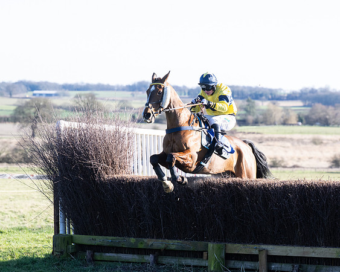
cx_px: 154
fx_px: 1832
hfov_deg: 10.6
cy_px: 146
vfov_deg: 8.5
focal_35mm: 182
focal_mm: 120
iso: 800
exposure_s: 1/1600
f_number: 4.5
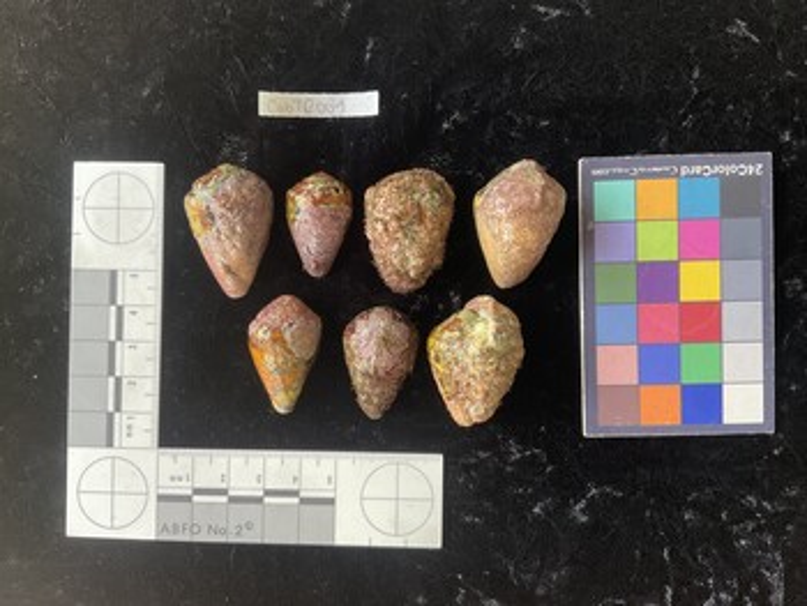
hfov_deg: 61.6
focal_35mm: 29
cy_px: 303
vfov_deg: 48.3
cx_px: 404
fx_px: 677
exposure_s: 1/60
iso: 40
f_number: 1.8
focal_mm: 3
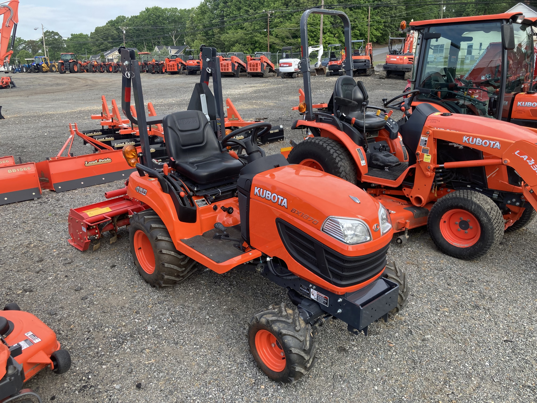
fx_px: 434
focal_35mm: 28
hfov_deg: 63.4
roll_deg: -0.6
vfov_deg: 49.7
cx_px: 268
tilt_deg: -18.9
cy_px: 202
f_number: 1.8
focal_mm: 3.99
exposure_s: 1/403
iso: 20
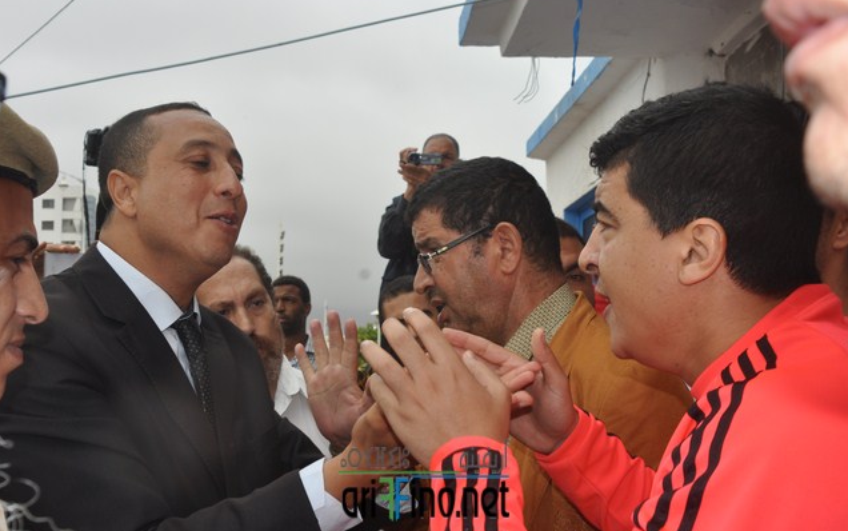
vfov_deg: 29.9
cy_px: 269
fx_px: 994
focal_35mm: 43
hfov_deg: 46.2
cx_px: 424
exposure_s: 1/200
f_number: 9
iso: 200
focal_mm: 28
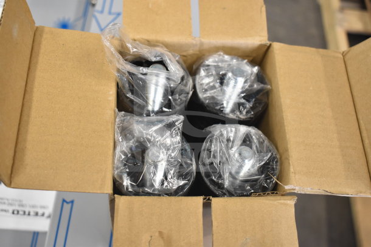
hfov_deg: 45.0
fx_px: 448
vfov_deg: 30.9
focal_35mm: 44
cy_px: 124
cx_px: 186
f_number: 4.2
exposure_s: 1/50
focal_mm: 29
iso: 1250
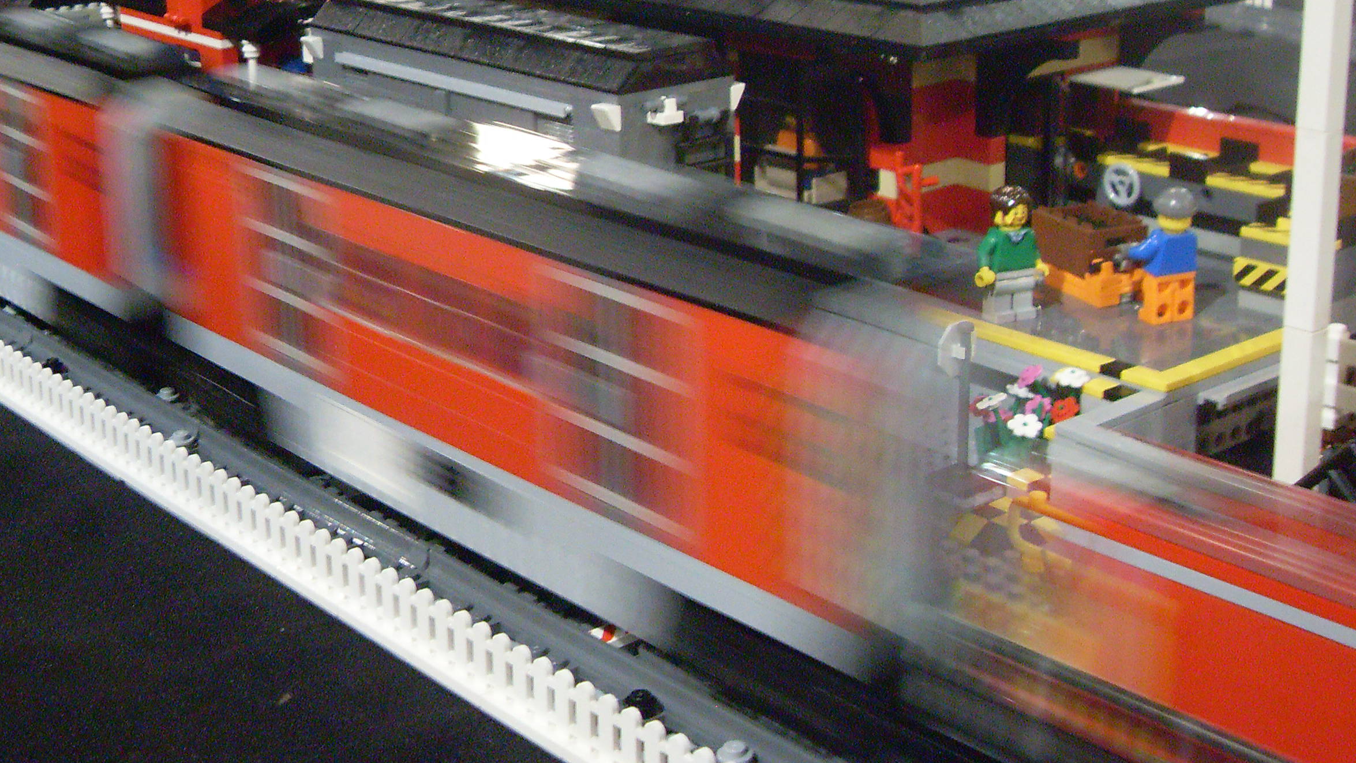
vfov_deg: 21.3
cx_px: 623
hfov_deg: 37.2
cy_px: 205
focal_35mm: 56
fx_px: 2014
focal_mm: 6.3
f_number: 2.8
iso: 200
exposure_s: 1/6
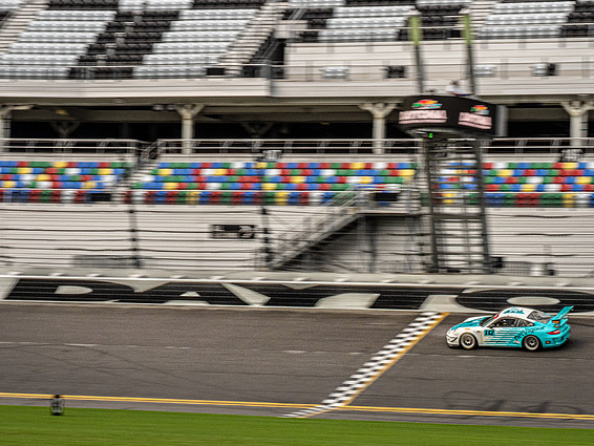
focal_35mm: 138
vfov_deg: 10.8
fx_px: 2369
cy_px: 228
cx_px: 324
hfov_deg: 14.3
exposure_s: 1/160
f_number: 20
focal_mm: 57
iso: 400
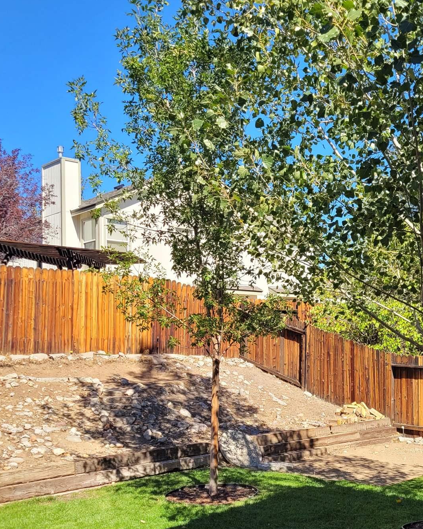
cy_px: 316
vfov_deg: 41.8
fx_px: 689
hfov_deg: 33.7
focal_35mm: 44
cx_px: 296
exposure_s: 1/1157
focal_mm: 5.4
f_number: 1.8
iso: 40
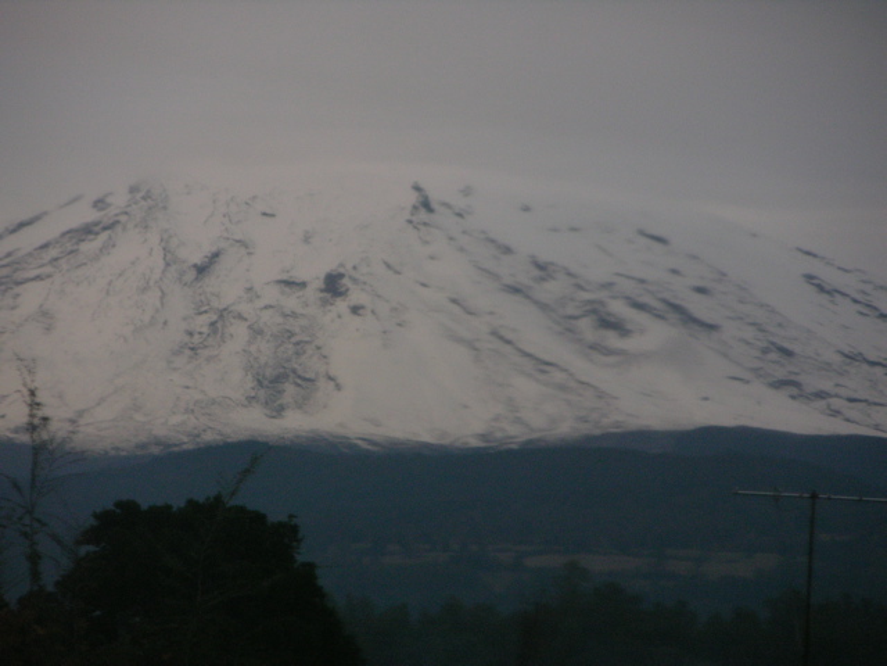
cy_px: 333
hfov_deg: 7.3
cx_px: 444
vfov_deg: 5.5
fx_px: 6918
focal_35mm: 270
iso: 200
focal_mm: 67.7
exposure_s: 1/253
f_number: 4.2
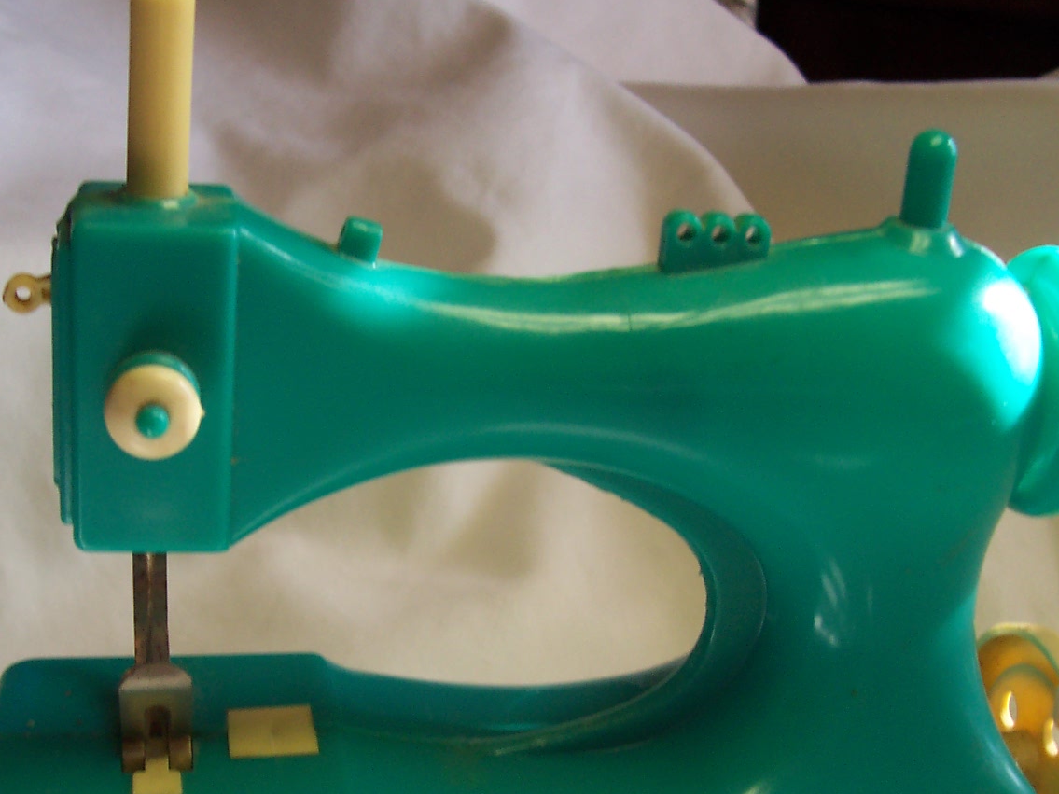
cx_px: 459
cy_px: 531
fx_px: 1652
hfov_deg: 35.5
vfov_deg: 26.9
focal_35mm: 54
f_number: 2.8
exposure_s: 1/125
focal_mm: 5.6
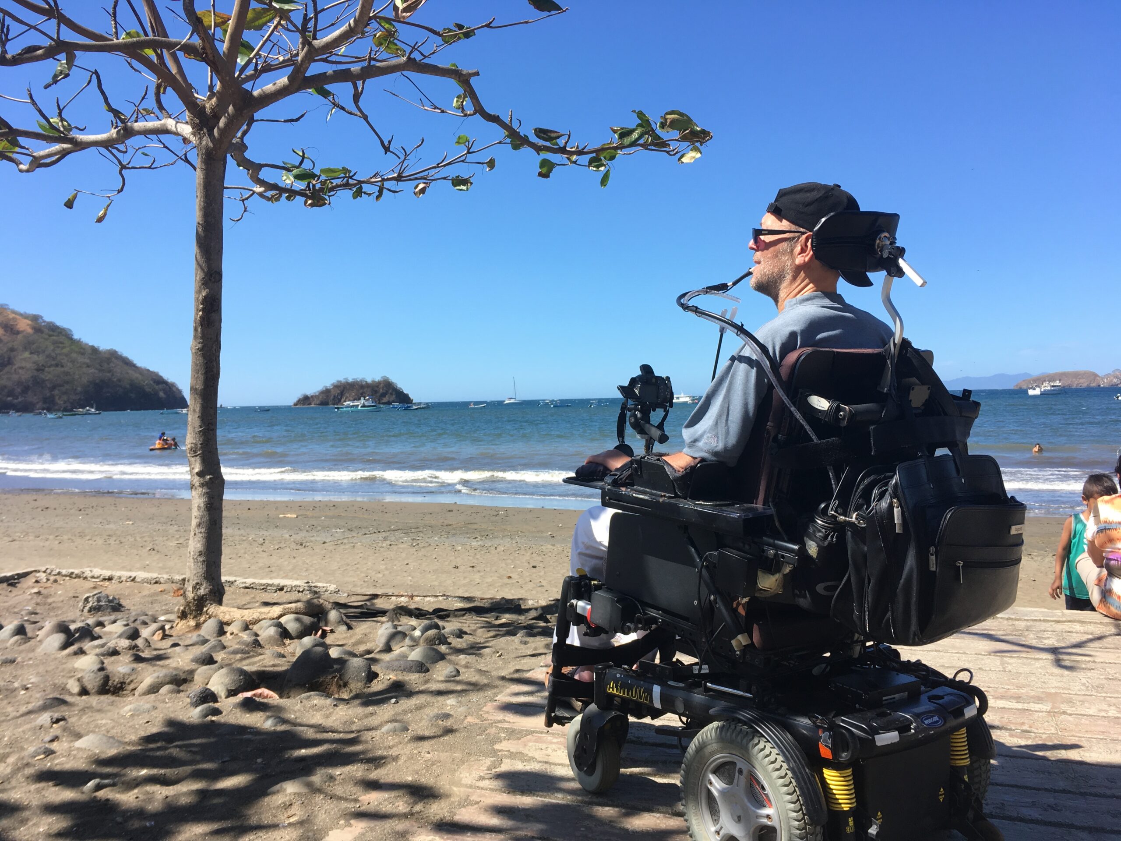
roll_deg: +1.5
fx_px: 939
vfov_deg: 48.2
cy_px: 420
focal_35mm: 29
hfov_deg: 61.7
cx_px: 560
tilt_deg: -2.0
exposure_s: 1/927
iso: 25
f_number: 2.2
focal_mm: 4.15
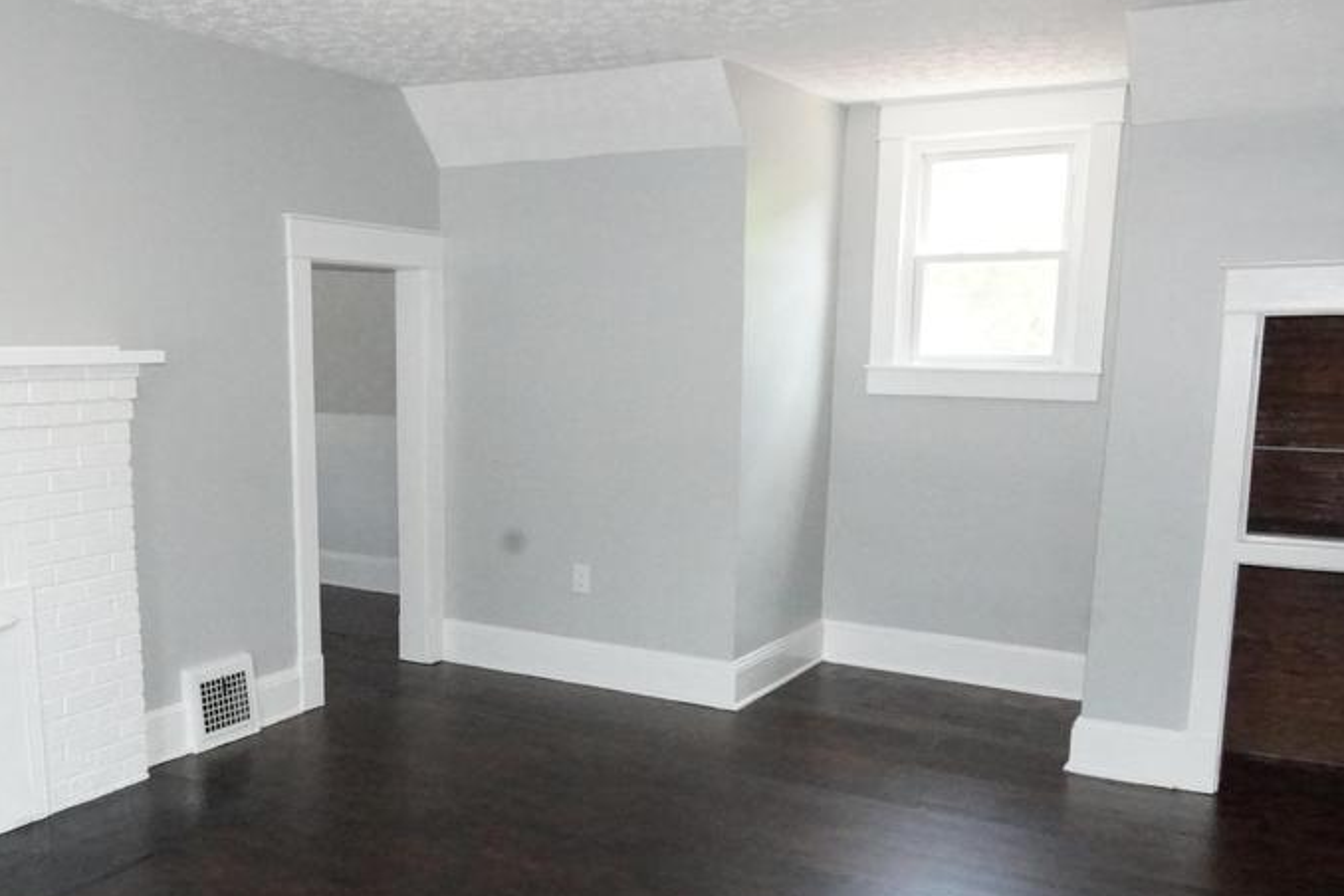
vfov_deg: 38.6
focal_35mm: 34
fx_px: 1269
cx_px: 488
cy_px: 571
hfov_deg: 55.0
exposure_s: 1/125
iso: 6400
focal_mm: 16
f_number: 11
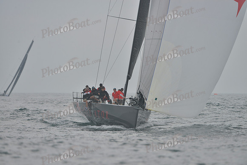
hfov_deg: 5.2
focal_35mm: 400
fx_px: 2745
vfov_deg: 3.4
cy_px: 82
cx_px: 124
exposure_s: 1/800
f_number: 6.3
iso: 280
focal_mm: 400
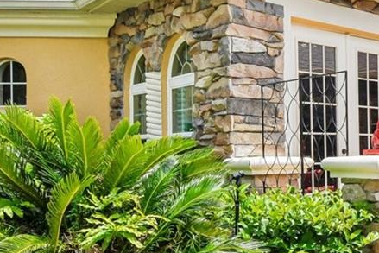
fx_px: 537
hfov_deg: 29.5
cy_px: 168
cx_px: 518
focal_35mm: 51
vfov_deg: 26.4
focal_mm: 14
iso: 400
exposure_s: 1/800
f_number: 8
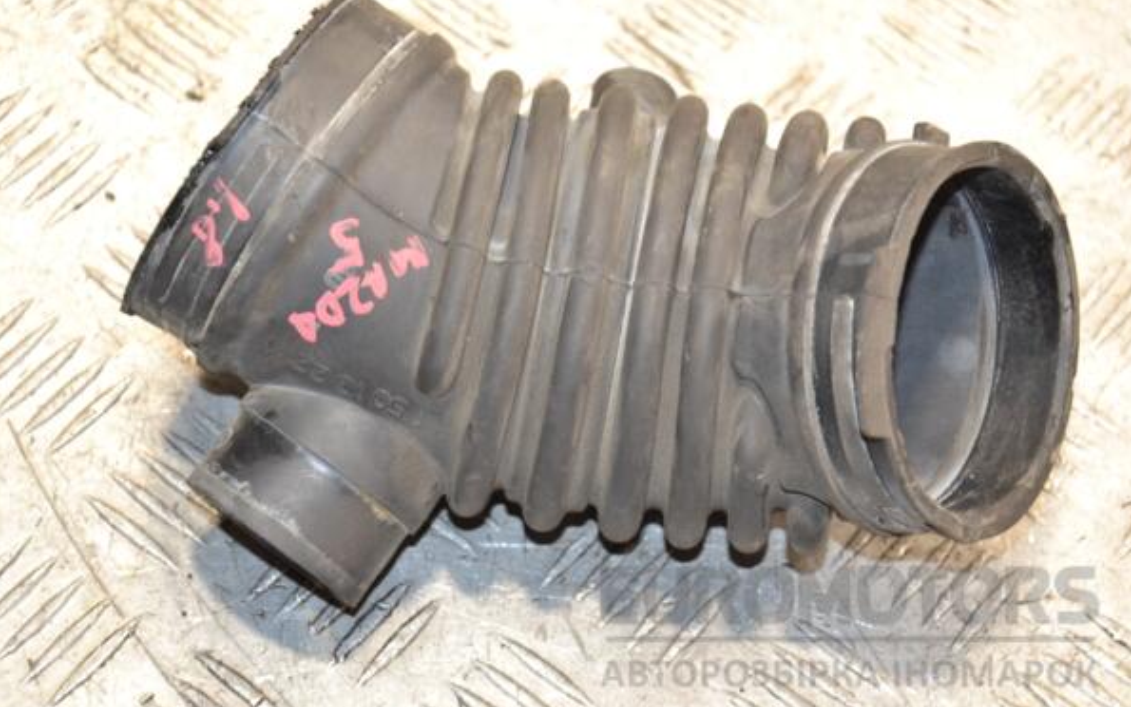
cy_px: 342
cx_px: 565
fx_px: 3329
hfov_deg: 19.3
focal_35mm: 108
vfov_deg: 12.1
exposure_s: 1/60
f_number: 5.3
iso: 800
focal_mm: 70
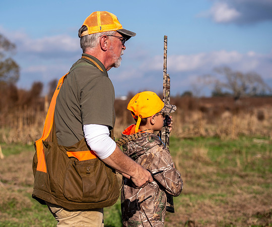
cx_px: 105
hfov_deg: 20.8
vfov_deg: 17.4
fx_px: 742
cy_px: 114
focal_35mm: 91
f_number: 4
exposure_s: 1/2500
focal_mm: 78
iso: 200
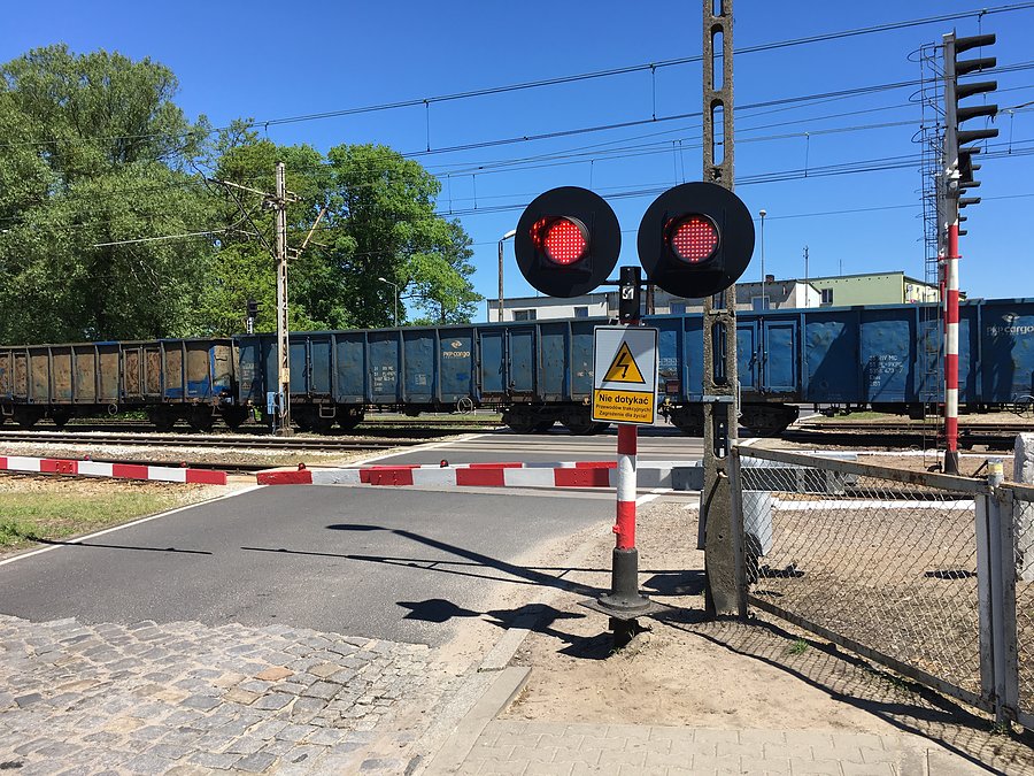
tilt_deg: -2.5
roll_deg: +0.6
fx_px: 866
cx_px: 517
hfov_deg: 61.7
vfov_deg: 48.2
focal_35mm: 29
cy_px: 388
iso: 25
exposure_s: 1/1099
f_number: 2.2
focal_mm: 4.15
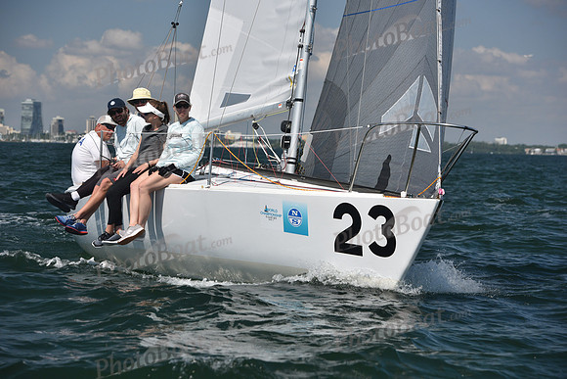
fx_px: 2048
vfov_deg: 10.6
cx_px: 284
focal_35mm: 130
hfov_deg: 15.8
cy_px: 190
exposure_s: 1/1000
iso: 250
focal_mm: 130
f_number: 6.3
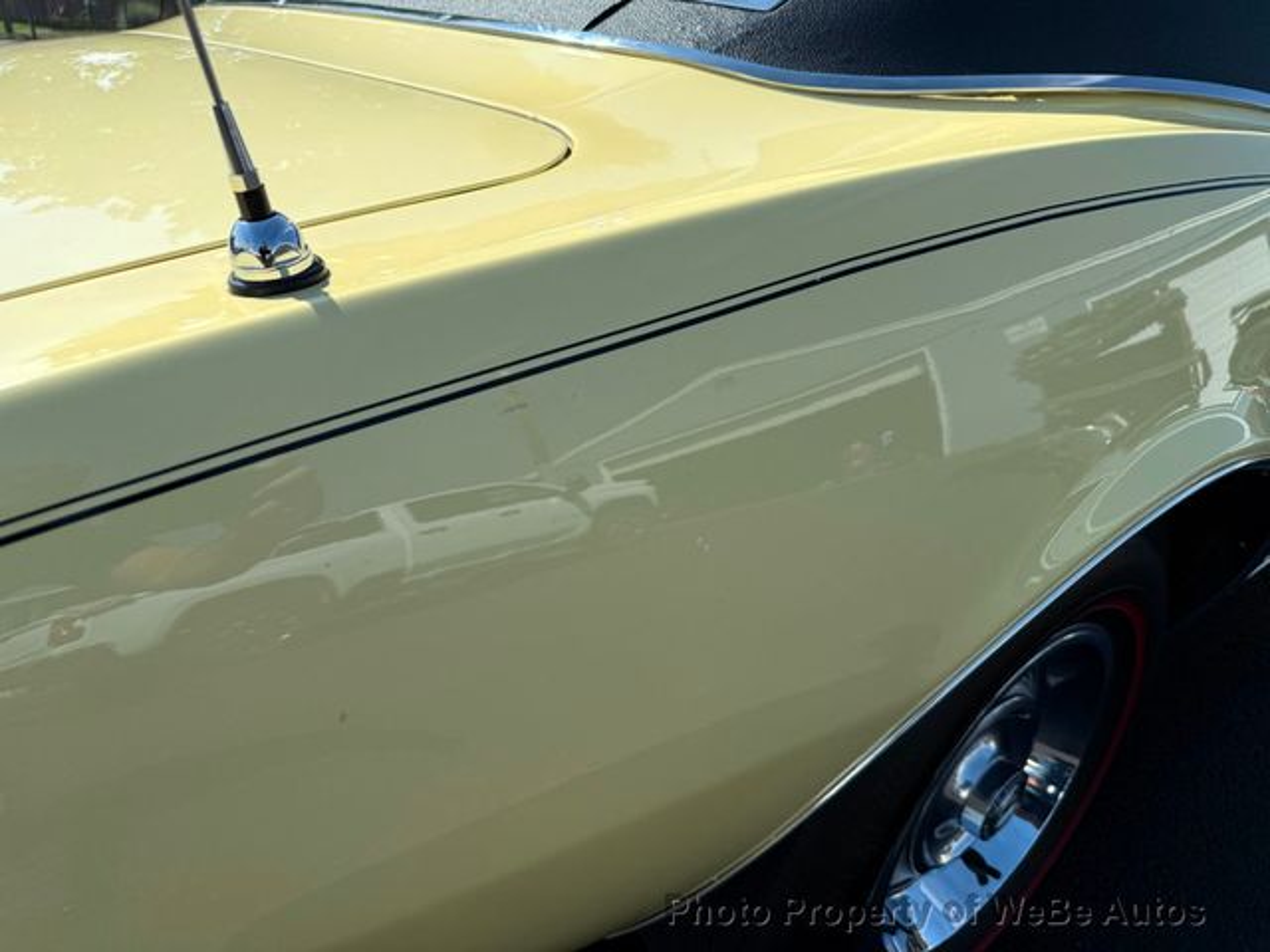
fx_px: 881
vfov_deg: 56.8
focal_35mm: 24
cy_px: 476
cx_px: 635
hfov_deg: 71.6
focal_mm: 6.76
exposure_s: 1/4975
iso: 80
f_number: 1.78
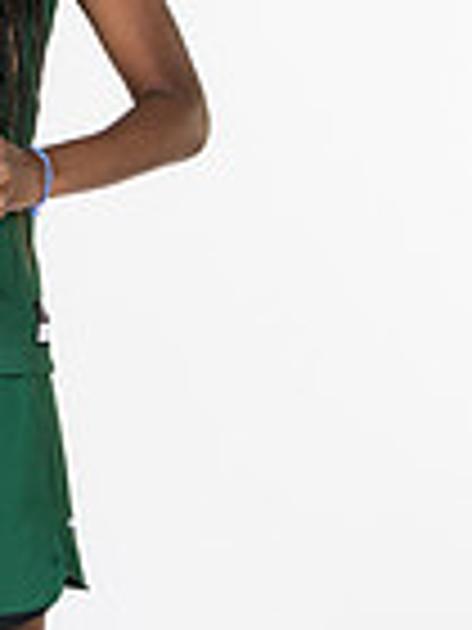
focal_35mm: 324
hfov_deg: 4.6
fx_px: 5890
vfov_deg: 6.1
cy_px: 328
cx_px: -63
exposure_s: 1/160
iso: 200
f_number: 6.3
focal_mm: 70
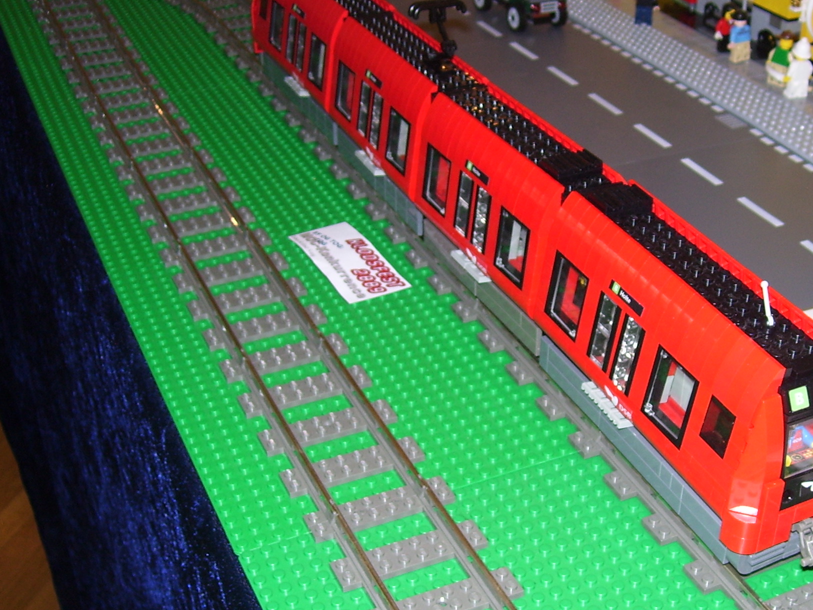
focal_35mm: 51
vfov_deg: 28.5
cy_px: 362
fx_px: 1198
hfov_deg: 37.3
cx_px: 496
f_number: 2.7
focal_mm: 6
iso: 80
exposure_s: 1/60
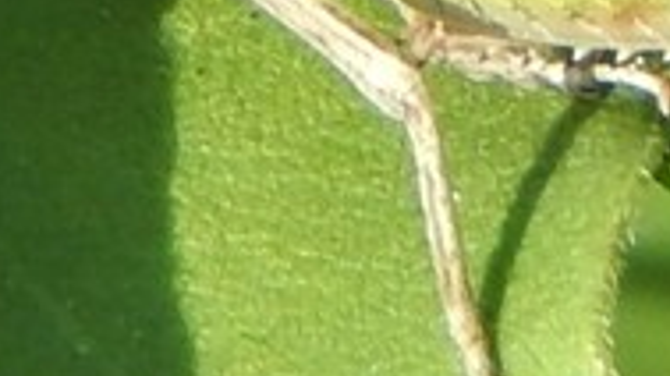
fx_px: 21854
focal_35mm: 1231
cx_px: 473
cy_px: -255
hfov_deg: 1.8
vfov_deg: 1.0
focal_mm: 44.9
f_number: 5.6
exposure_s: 1/160
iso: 125
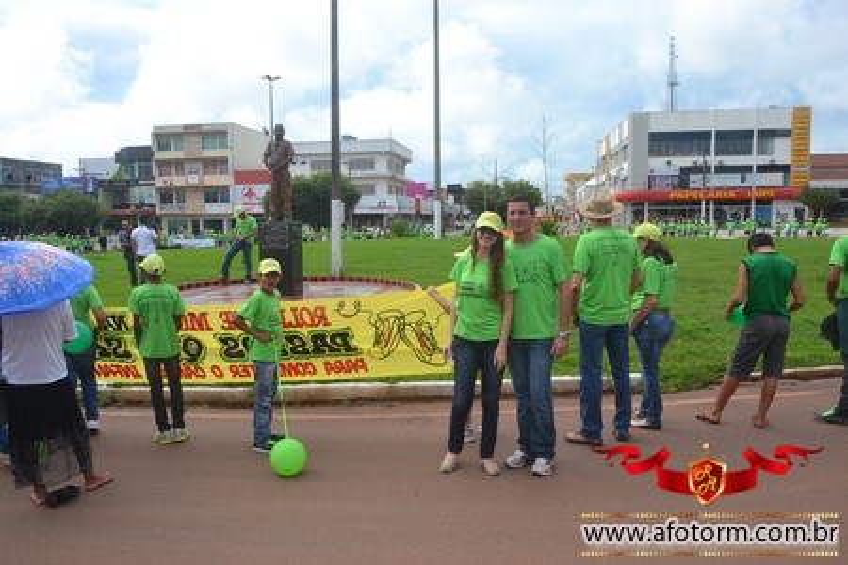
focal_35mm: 27
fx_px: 636
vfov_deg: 47.9
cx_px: 424
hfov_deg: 67.4
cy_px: 282
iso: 100
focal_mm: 18
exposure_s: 1/250
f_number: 8
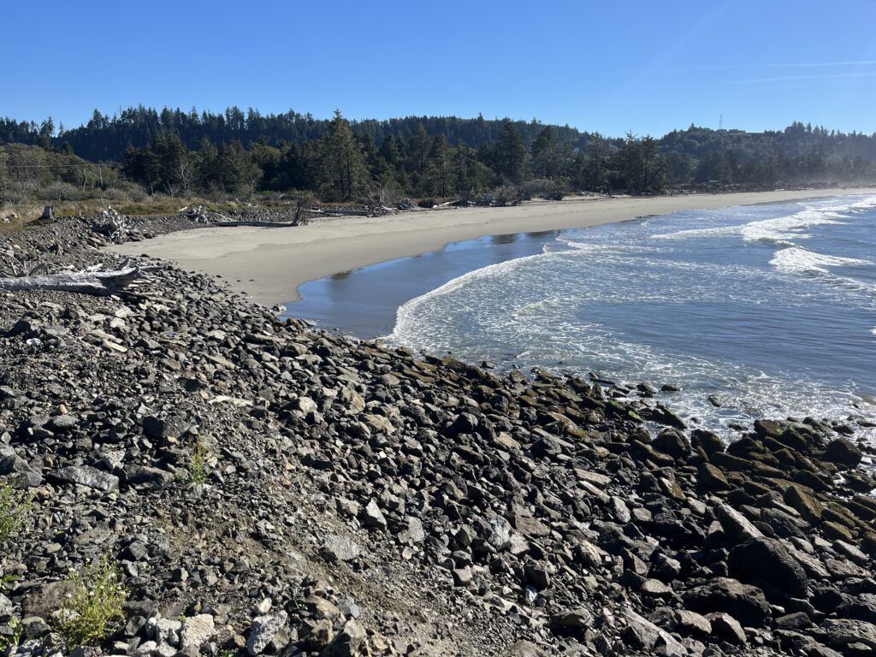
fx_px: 658
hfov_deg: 67.3
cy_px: 328
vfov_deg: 53.1
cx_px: 438
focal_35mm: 26
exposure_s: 1/3745
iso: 50
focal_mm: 5.1
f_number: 1.6
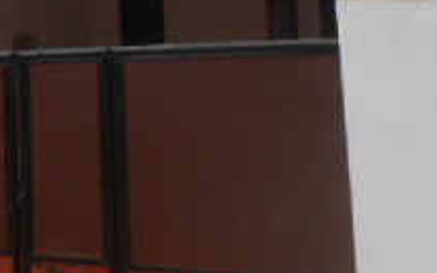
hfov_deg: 22.2
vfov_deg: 14.9
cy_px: -38
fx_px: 1012
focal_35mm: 85
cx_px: -105
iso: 80
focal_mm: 4.6
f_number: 3.2
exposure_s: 1/320
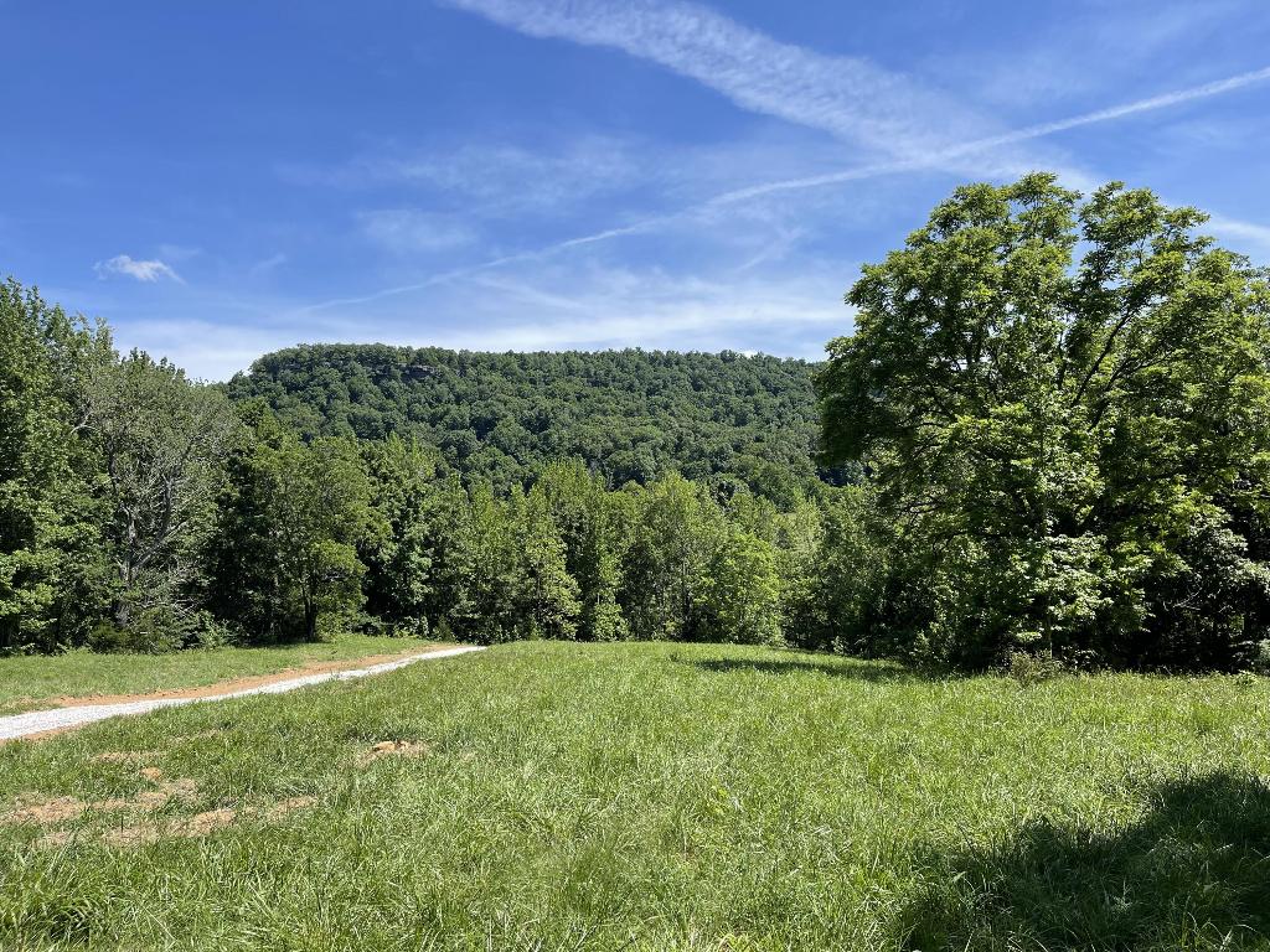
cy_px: 476
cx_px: 635
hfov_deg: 67.3
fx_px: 954
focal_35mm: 26
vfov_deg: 53.1
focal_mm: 5.1
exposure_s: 1/2857
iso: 32
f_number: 1.6
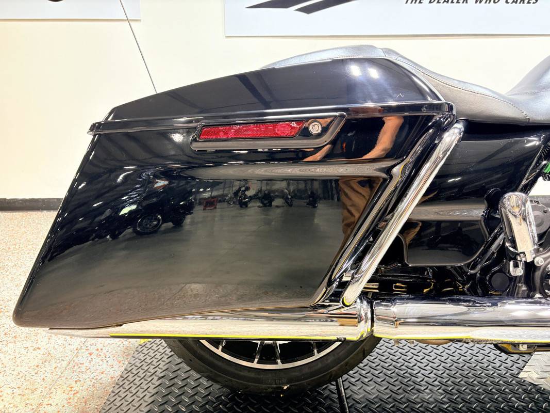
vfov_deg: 53.1
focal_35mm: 26
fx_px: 413
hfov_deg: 67.3
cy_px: 206
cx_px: 275
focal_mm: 5.96
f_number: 1.6
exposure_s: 1/60
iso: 125
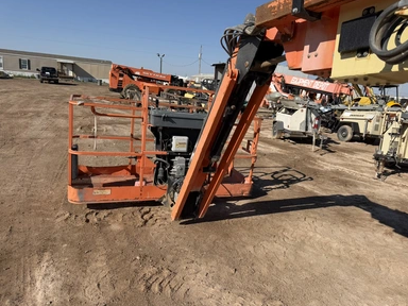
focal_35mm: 25
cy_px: 154
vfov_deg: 54.9
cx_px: 211
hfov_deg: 69.4
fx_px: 295
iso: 80
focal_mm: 6.76
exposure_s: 1/7353
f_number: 1.78
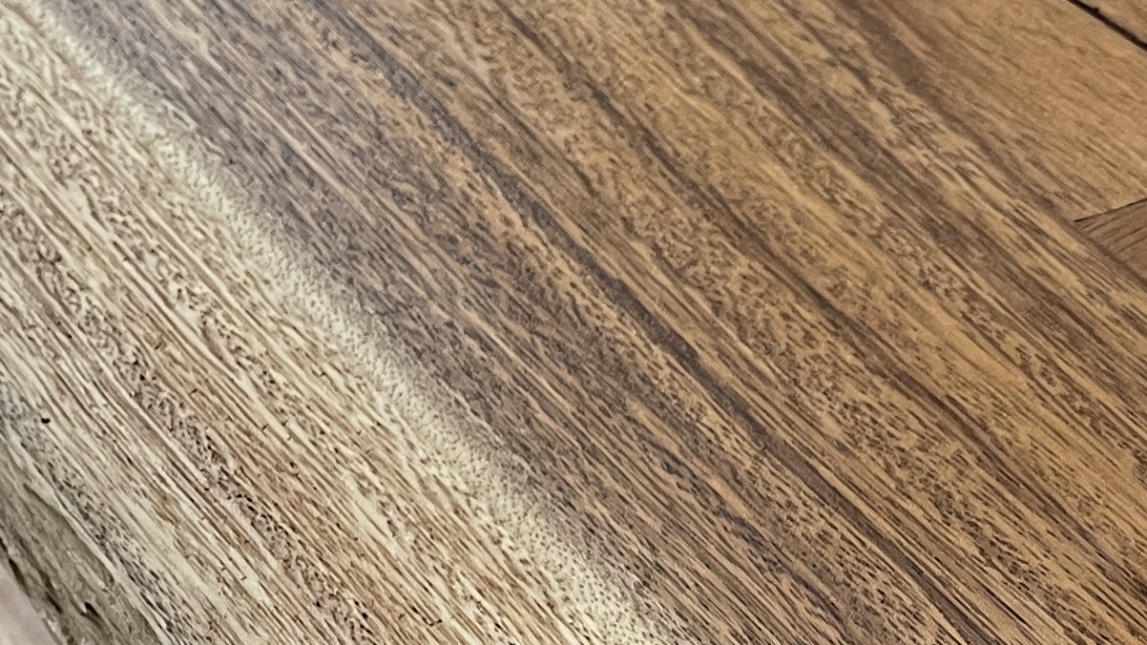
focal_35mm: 95
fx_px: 2889
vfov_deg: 12.4
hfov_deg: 21.2
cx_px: 1302
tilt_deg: -47.6
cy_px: 780
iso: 200
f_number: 1.6
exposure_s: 1/60
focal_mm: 4.2
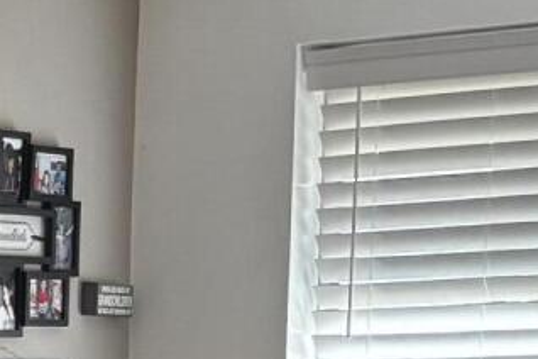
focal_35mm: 170
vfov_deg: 7.6
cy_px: 845
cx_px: -44
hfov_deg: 11.9
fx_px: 2540
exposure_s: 1/60
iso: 400
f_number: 1.6
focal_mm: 5.96
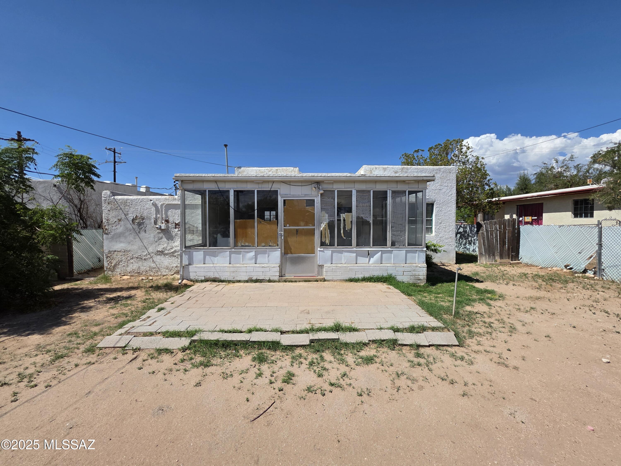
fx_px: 233
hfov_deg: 106.2
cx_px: 310
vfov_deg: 89.9
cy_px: 233
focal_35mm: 13
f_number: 1.9
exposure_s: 1/3873
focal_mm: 2.2
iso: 40
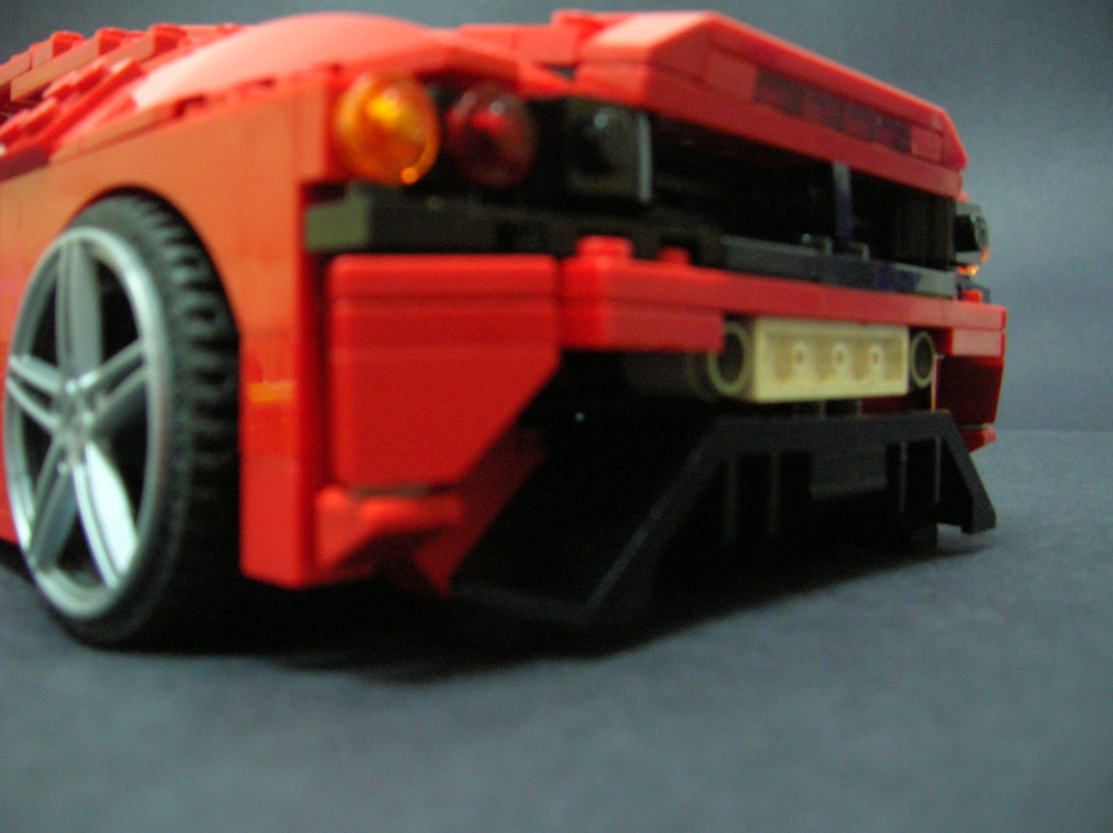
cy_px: 416
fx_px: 1092
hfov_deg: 54.0
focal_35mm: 34
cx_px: 556
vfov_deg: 41.7
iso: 200
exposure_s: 1/2.4
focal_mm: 5.7
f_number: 2.9
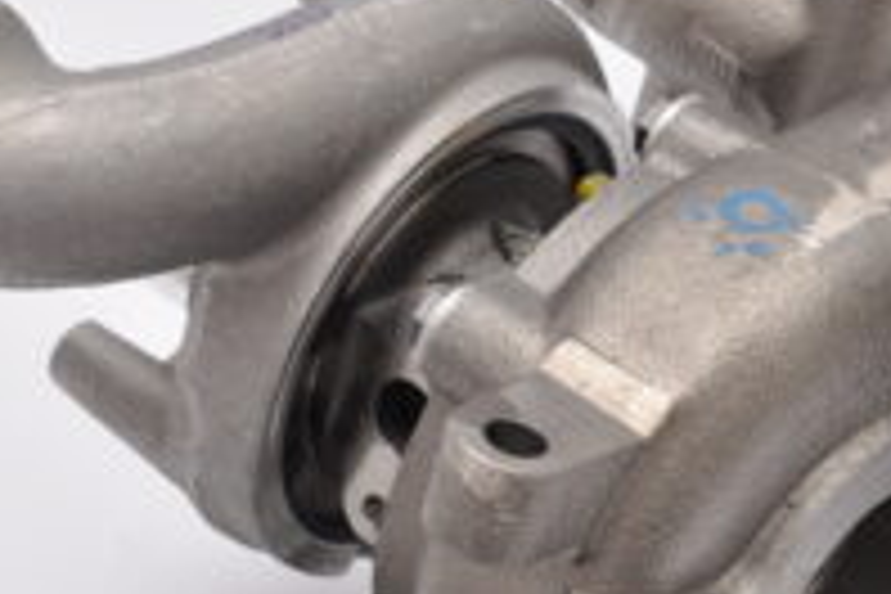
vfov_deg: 7.5
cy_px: 398
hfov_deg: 11.2
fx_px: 4504
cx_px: 842
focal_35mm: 182
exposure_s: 1/125
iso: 400
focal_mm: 40
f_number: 11
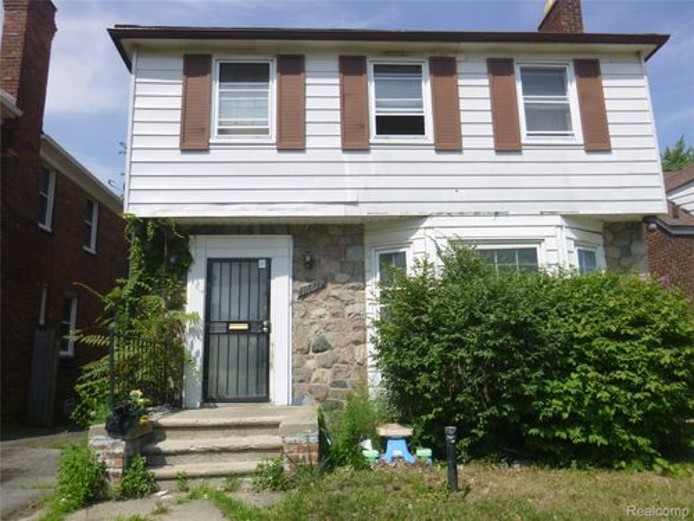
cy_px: 260
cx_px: 347
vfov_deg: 54.9
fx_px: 501
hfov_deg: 69.4
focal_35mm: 25
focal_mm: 4.5
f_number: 3.9
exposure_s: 1/640
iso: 100
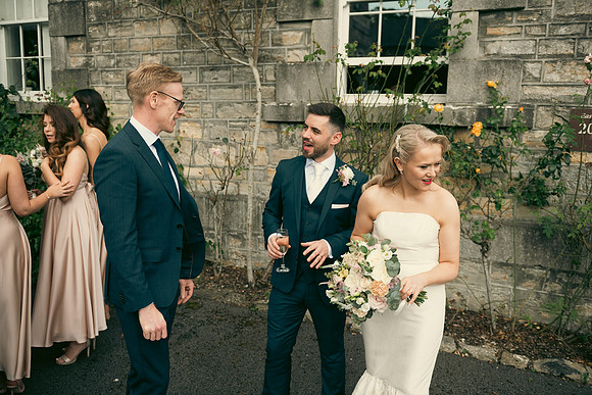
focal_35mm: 31
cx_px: 296
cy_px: 198
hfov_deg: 60.3
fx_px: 510
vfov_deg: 42.3
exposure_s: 1/800
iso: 100
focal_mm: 31
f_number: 3.5
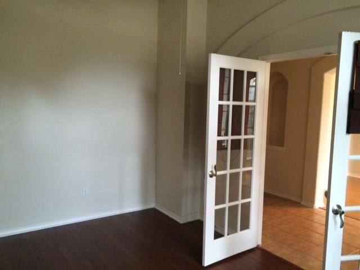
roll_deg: -1.2
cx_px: 180
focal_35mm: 29
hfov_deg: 61.7
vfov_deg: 48.2
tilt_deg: -3.0
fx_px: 302
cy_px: 135
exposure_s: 1/20
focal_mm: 4.15
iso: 250
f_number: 2.2
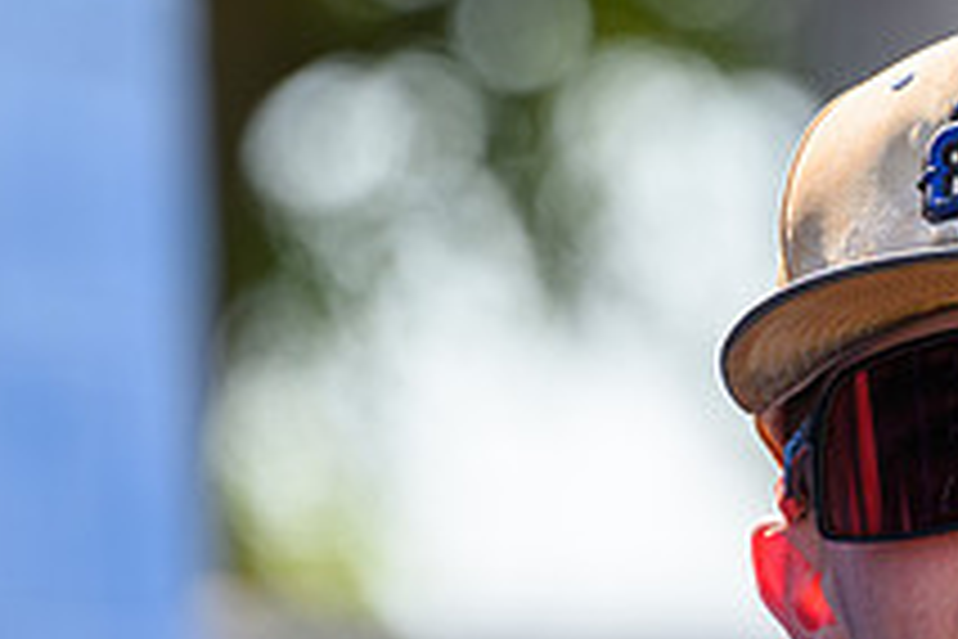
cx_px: 994
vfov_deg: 2.5
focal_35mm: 545
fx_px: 14502
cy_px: 646
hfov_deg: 3.8
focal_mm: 200
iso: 72
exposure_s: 1/400
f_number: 4
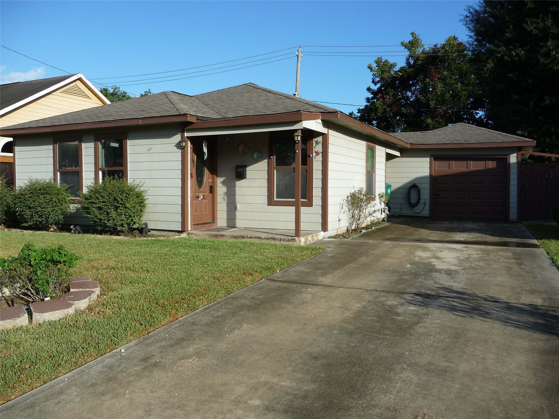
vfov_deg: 49.7
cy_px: 210
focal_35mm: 28
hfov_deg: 63.4
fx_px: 452
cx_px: 280
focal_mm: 4.7
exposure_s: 1/800
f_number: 3.3
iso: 100
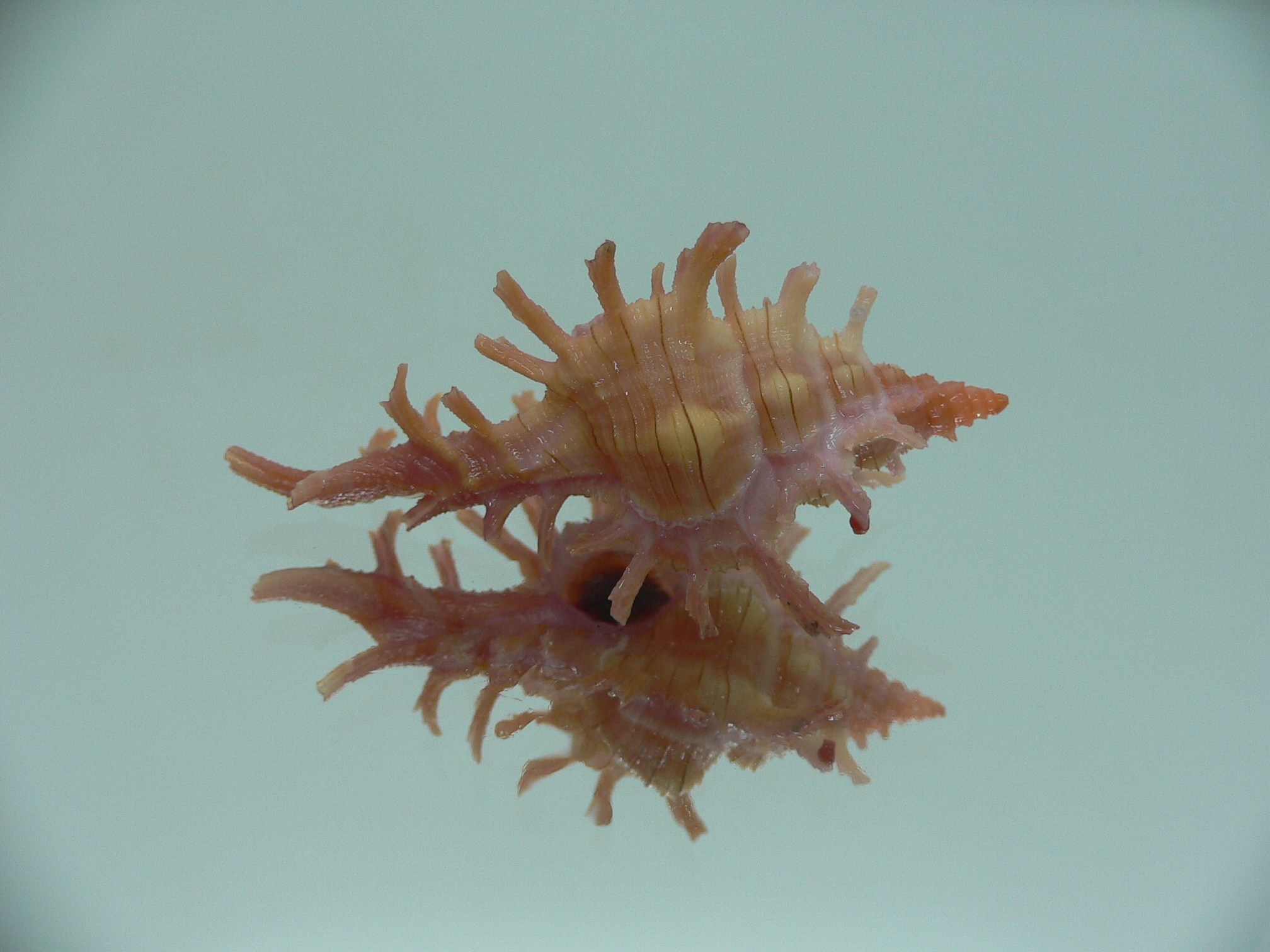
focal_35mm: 35
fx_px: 1284
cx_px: 635
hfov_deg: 52.6
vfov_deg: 40.7
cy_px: 476
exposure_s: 1/60
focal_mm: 4.6
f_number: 2.8
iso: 80
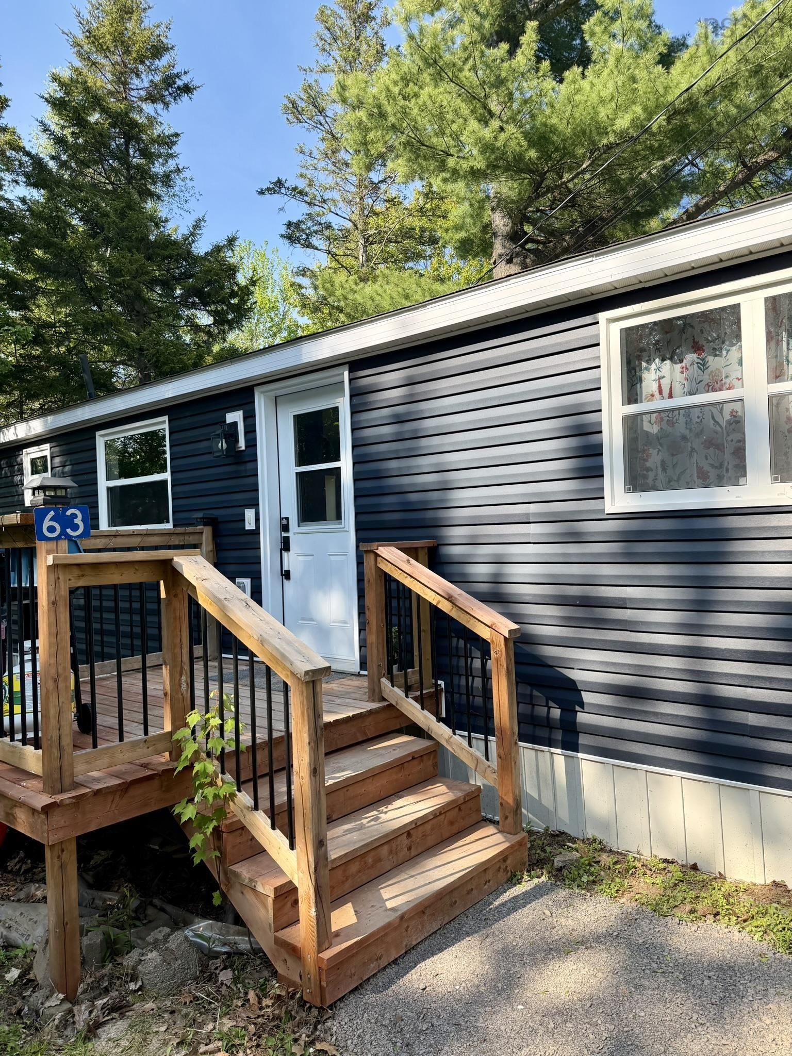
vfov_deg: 71.6
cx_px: 396
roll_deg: +1.9
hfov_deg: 56.8
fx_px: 732
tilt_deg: +0.4
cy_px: 528
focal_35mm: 24
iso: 100
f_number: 1.78
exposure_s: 1/1618
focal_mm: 6.76
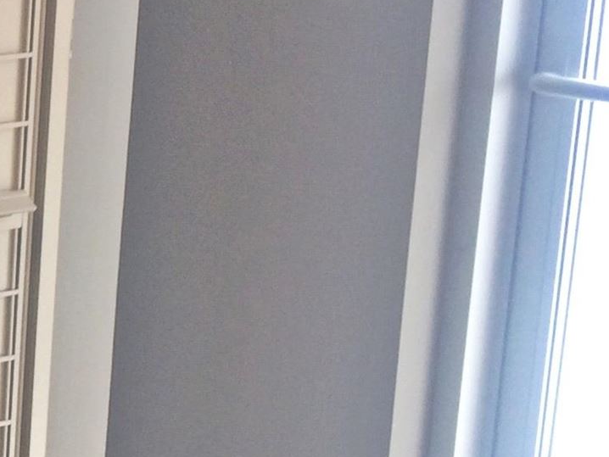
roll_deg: +1.2
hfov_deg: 13.4
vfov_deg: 12.0
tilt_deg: -10.8
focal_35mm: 124
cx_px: -645
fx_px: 2182
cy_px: 277
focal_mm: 4.15
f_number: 2.2
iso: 50
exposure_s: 1/60
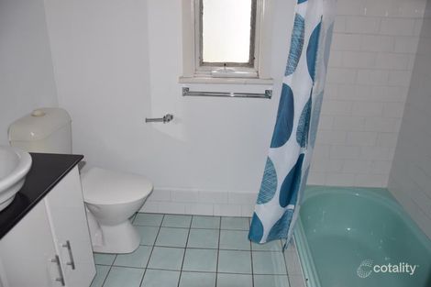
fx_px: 323
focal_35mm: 27
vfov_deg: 47.9
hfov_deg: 67.4
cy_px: 144
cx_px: 216
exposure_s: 1/60
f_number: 3.5
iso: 100
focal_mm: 18
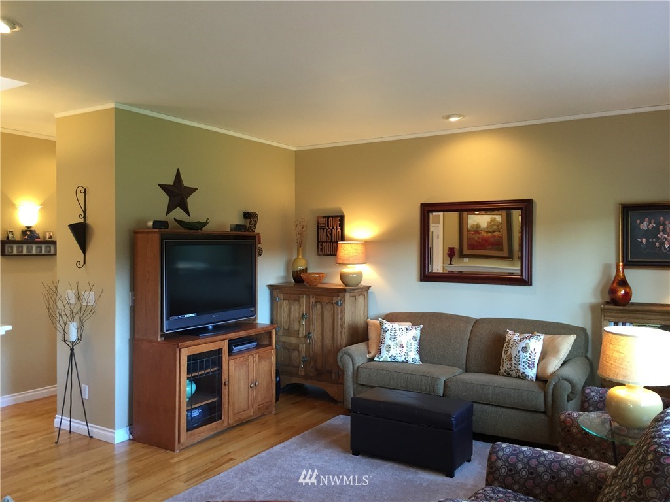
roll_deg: -0.6
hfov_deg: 61.7
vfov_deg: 48.2
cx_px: 335
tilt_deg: -0.8
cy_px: 251
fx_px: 561
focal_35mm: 29
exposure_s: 1/30
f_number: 2.2
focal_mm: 4.15
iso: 100
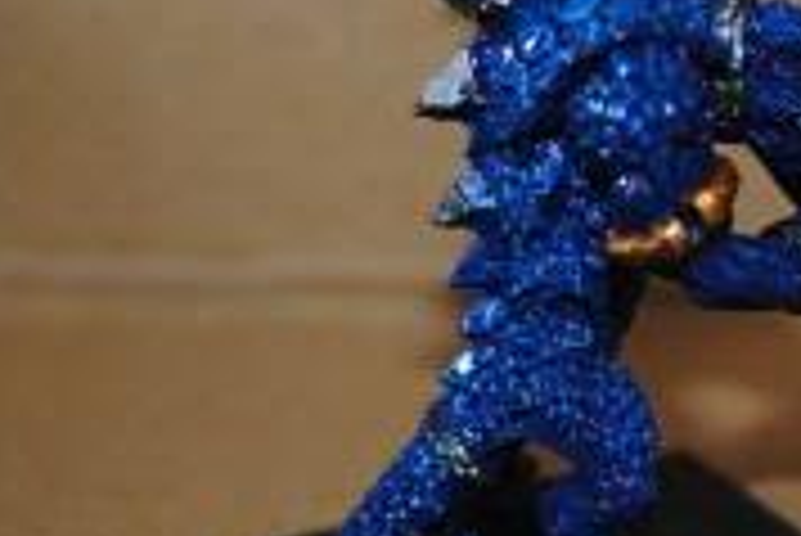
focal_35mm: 121
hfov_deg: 16.9
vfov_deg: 11.3
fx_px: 2694
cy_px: 374
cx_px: 486
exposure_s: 1/60
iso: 140
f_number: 4.8
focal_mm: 32
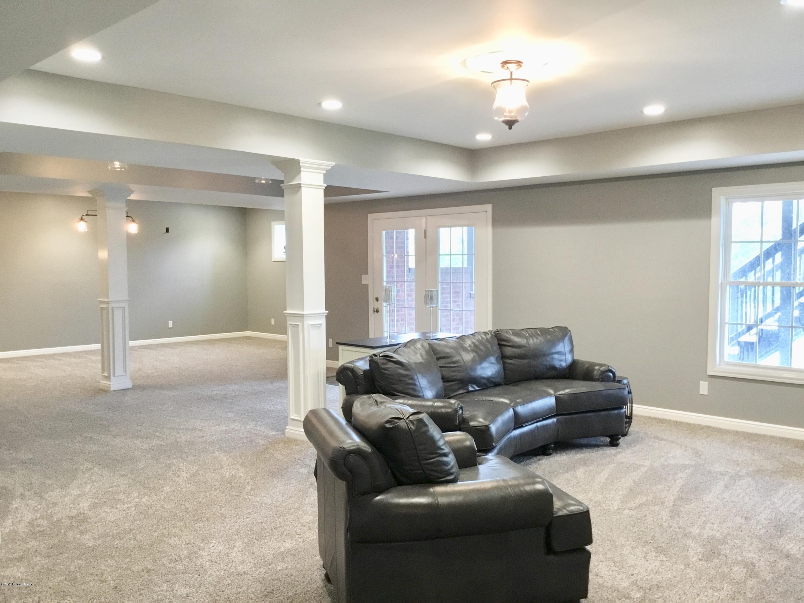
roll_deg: -0.5
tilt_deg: -4.1
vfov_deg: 45.4
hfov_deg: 58.4
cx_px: 402
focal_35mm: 31
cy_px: 302
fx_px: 720
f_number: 2.4
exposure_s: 1/30
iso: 125
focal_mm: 3.3
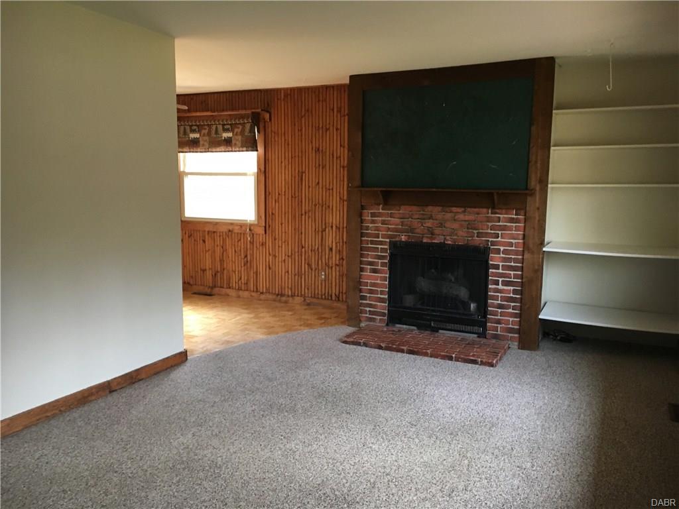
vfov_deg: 48.2
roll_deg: +0.1
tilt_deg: -6.0
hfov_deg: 61.7
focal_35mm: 29
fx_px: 569
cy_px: 254
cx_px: 340
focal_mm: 4.15
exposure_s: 1/30
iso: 125
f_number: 2.2
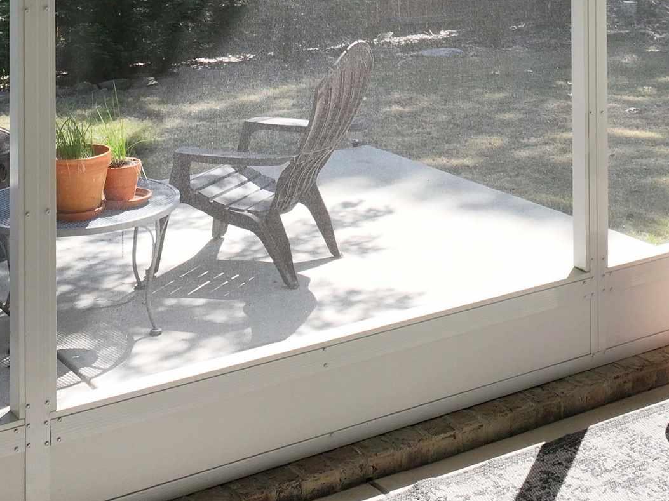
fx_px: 1352
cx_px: 320
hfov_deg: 27.8
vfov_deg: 18.8
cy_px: -228
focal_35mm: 70
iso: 300
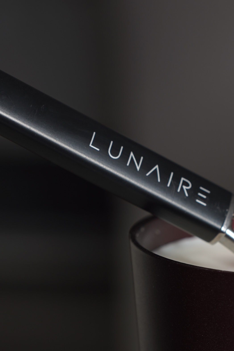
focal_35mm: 228
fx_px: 2221
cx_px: 155
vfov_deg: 9.0
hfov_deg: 6.0
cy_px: 262
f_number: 4
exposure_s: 1/50
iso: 100
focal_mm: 75
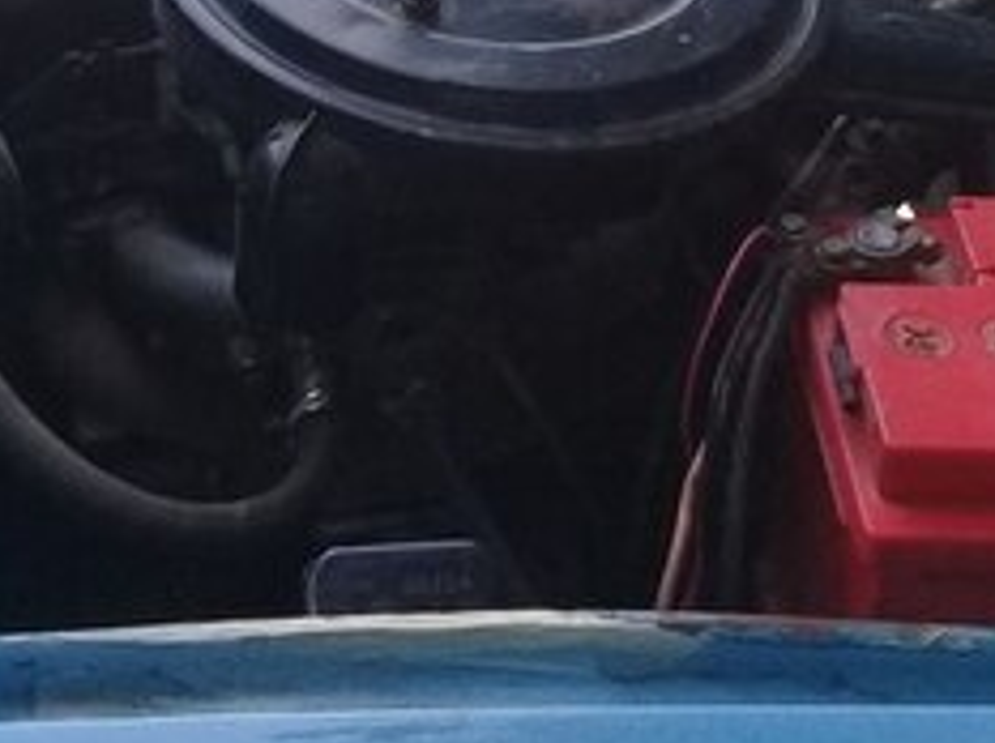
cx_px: 414
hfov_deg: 22.3
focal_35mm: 88
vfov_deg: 15.8
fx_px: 2526
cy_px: -263
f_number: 2.2
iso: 100
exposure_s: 1/100
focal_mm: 3.3
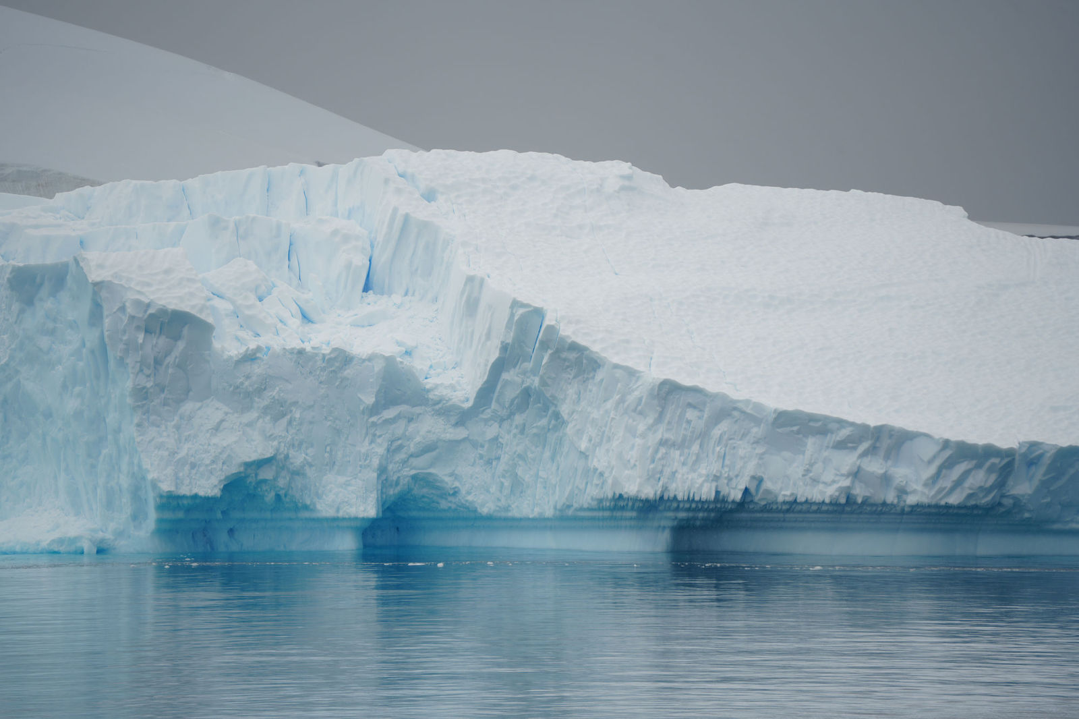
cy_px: 360
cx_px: 540
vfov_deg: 3.4
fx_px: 11986
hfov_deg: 5.2
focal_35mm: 400
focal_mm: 400
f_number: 7.1
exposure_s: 1/500
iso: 100
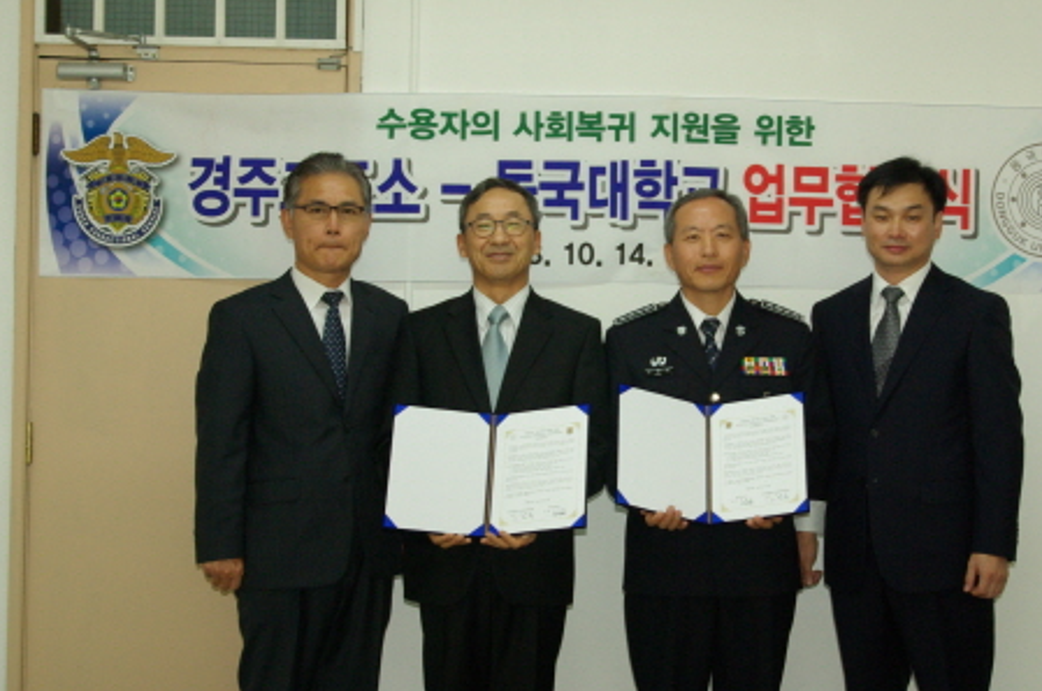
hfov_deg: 33.1
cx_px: 603
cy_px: 310
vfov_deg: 22.3
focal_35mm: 61
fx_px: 1752
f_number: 8
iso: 800
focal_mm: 33
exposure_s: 1/45
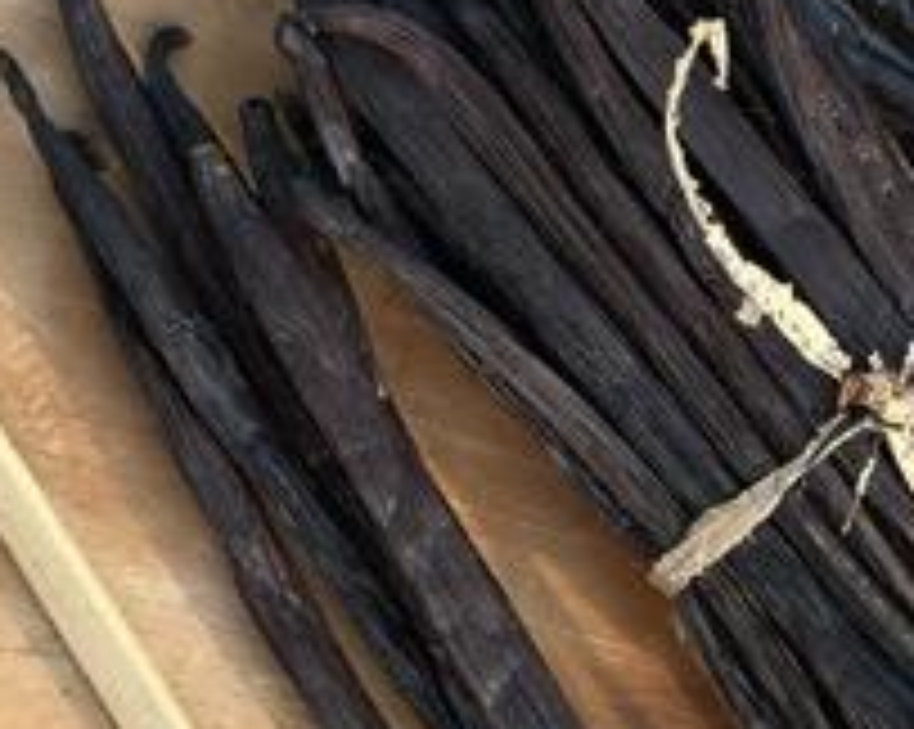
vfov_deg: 10.4
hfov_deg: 12.9
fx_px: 4000
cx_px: 846
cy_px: 454
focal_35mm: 148
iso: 80
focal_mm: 6.86
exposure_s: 1/395
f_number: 1.78
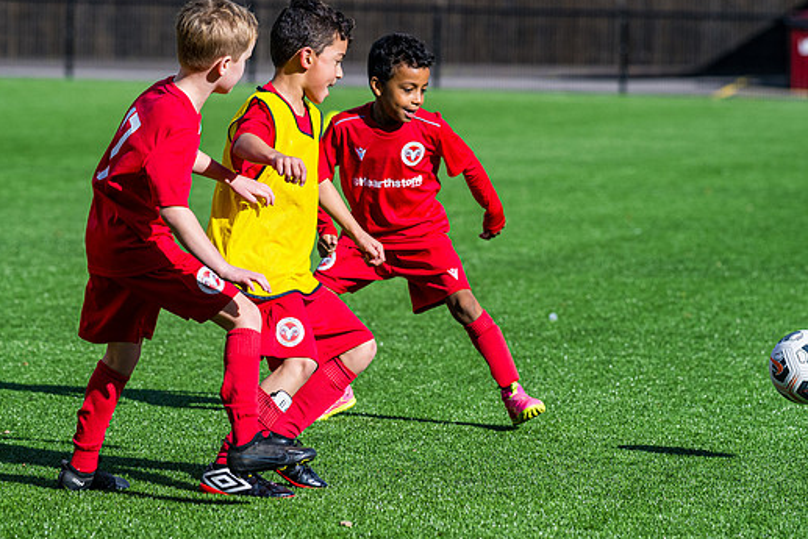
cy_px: 210
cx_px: 315
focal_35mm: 240
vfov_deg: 5.7
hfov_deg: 8.6
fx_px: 5388
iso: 400
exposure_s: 1/5000
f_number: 4
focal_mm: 135
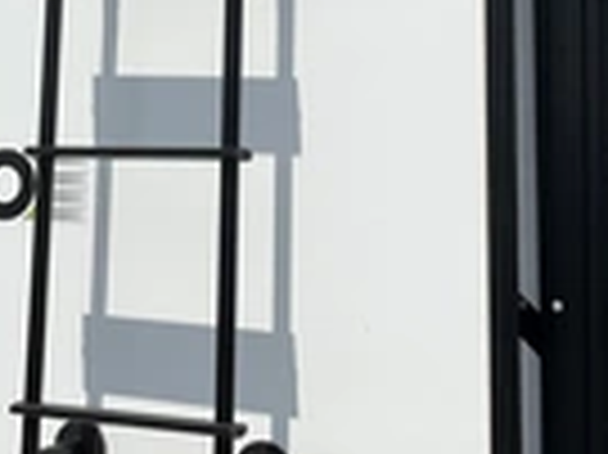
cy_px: -54
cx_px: 81
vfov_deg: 16.6
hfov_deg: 22.3
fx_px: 1509
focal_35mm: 86
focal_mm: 3
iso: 25
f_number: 1.8
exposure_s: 1/5263
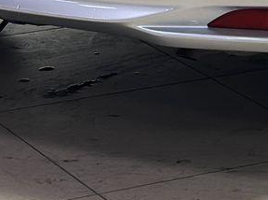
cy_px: -264
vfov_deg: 5.9
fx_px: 1872
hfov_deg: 8.1
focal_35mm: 242
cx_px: 283
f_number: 1.78
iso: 80
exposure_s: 1/100
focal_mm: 6.86
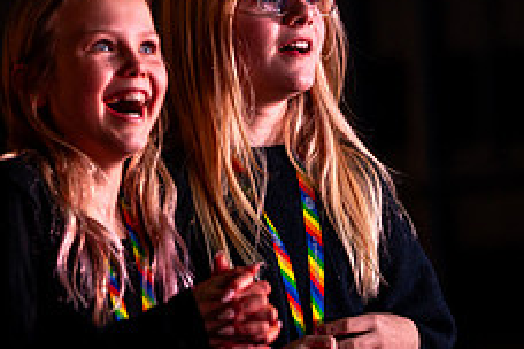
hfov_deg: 6.0
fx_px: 5007
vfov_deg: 4.0
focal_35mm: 344
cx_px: 271
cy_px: 134
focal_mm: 135
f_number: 1.8
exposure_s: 1/200
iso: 400
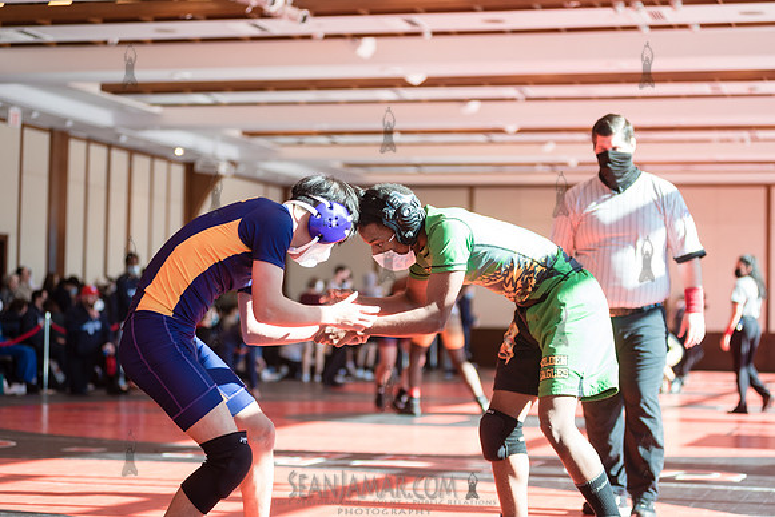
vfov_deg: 17.1
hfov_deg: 25.4
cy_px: 258
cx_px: 388
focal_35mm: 80
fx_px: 1723
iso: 400
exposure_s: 1/400
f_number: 3.5
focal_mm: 80
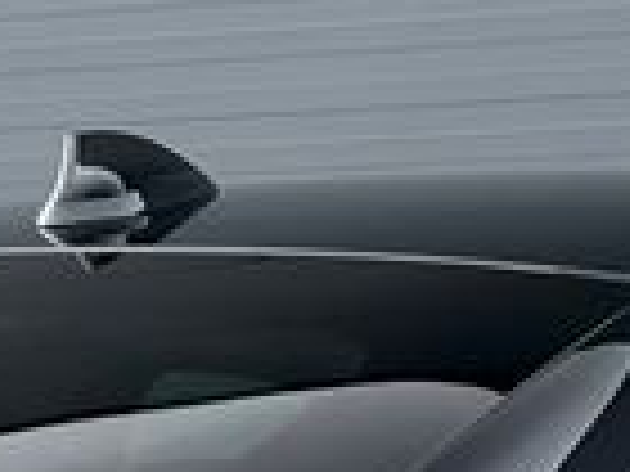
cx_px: 297
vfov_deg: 7.5
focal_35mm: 190
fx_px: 3458
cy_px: 998
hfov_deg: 10.4
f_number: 1.5
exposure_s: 1/121
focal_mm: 5.7
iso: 64
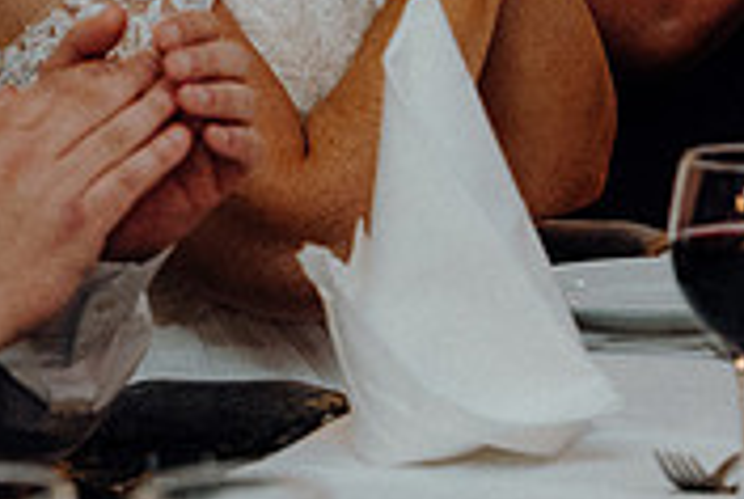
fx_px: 6128
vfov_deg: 4.7
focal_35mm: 296
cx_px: 194
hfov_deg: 6.9
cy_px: -57
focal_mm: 60
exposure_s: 1/160
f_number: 3.5
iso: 2500
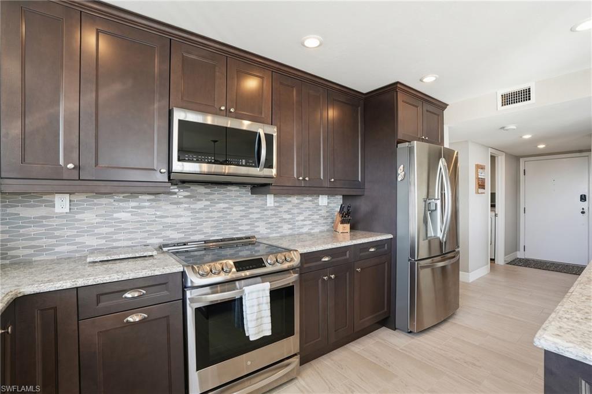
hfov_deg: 96.8
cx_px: 296
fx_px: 263
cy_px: 197
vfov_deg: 73.7
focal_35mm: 16
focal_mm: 16
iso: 200
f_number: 9
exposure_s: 1/80
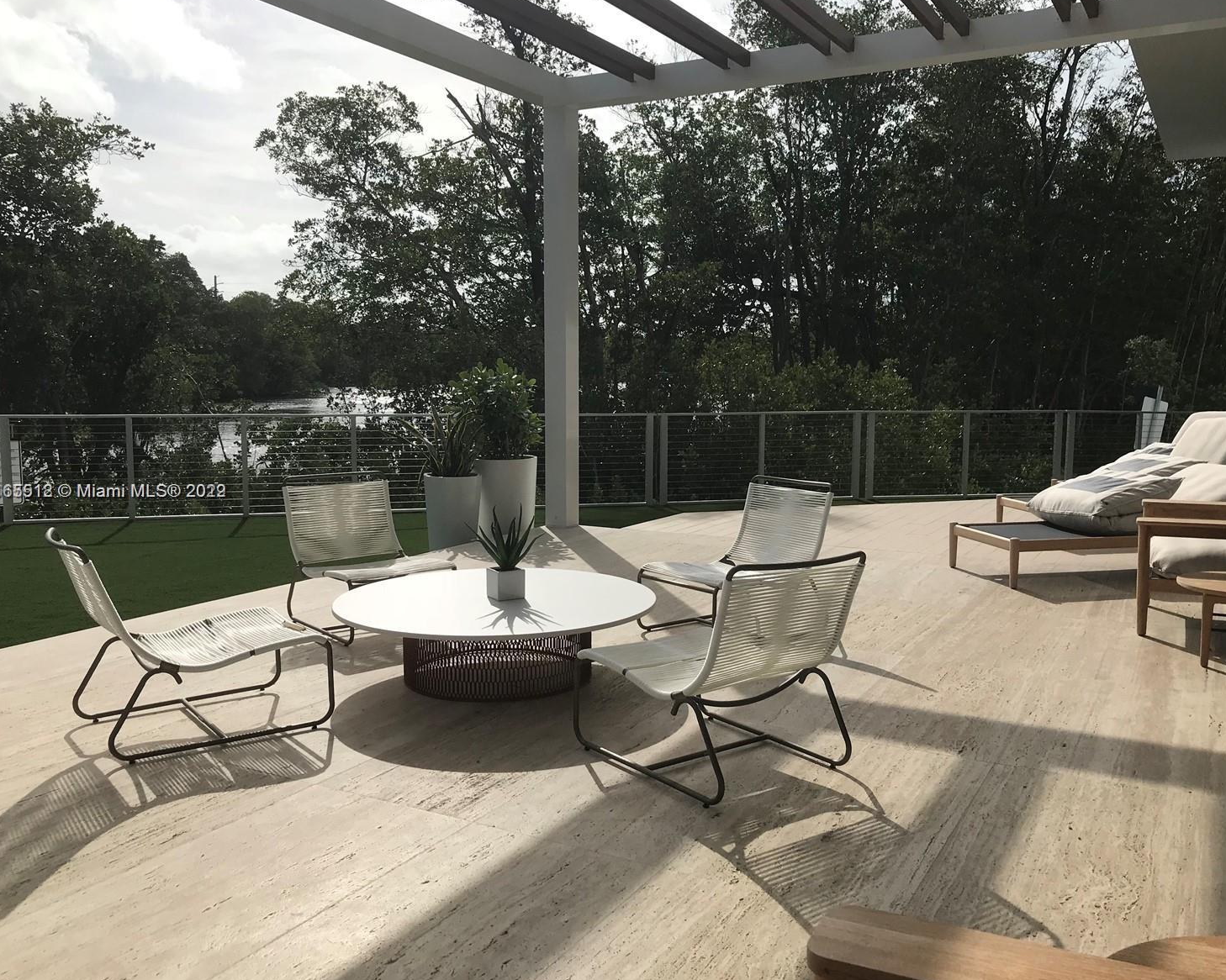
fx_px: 1088
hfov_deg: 58.8
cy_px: 493
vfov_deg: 48.5
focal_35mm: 30
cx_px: 630
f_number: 1.8
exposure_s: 1/6410
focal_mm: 3.99
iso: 20
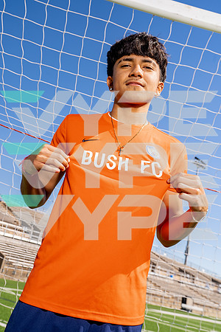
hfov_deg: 34.2
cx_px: 110
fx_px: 359
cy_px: 166
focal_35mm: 39
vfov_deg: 49.6
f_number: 8
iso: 100
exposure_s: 1/250
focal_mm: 39
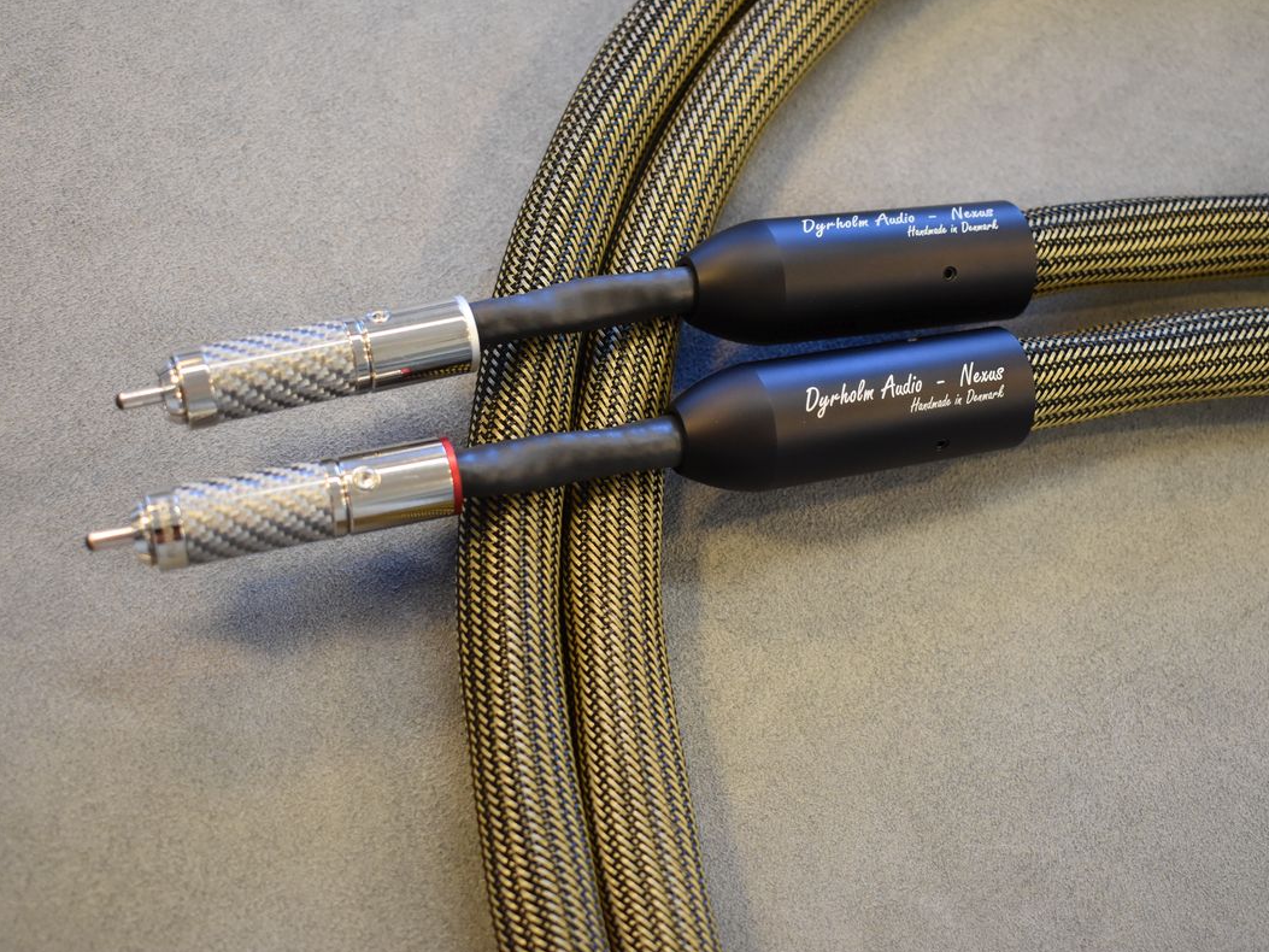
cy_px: 476
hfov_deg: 41.2
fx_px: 1687
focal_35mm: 46
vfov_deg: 31.5
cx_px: 662
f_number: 4.2
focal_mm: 28
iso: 1100
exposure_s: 1/125
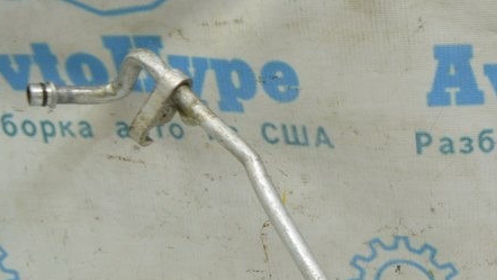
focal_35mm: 80
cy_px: 275
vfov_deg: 14.9
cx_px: 552
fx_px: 1055
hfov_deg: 24.6
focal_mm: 22
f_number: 5.6
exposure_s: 1/20
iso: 400
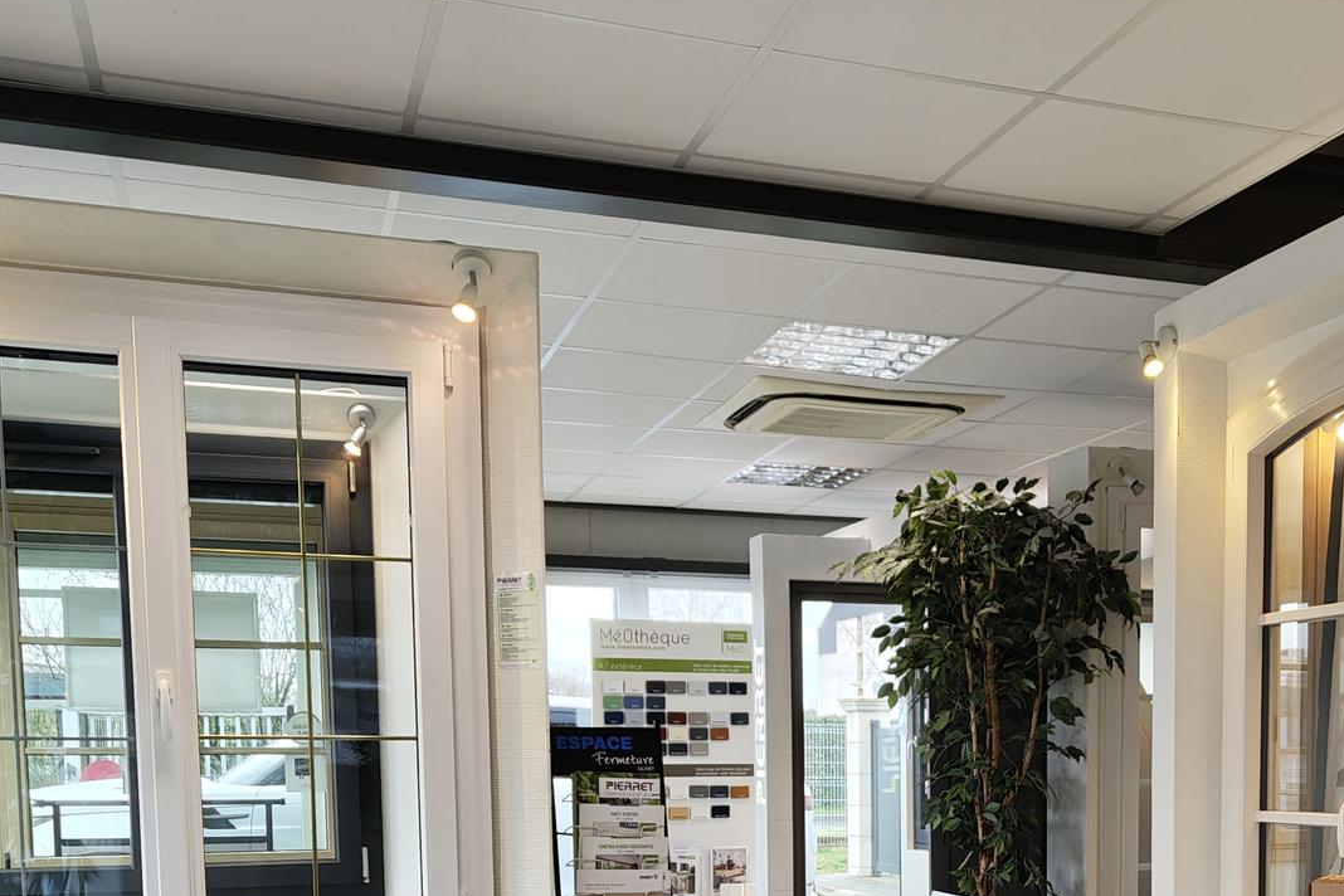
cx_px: 925
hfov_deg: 44.6
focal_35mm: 43
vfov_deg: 29.2
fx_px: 1605
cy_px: 890
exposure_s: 1/100
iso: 160
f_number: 1.88
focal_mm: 5.59
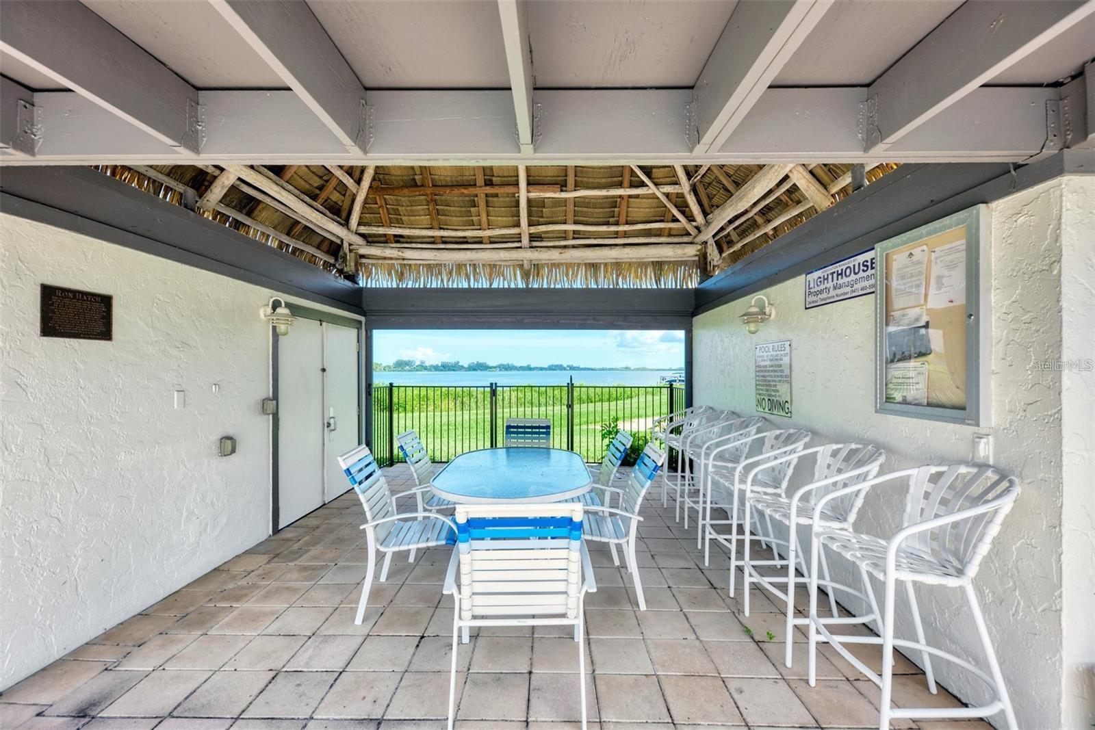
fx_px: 456
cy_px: 365
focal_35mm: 15
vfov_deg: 77.3
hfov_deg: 100.4
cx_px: 548
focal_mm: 15
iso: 320
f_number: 7.1
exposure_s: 1/200
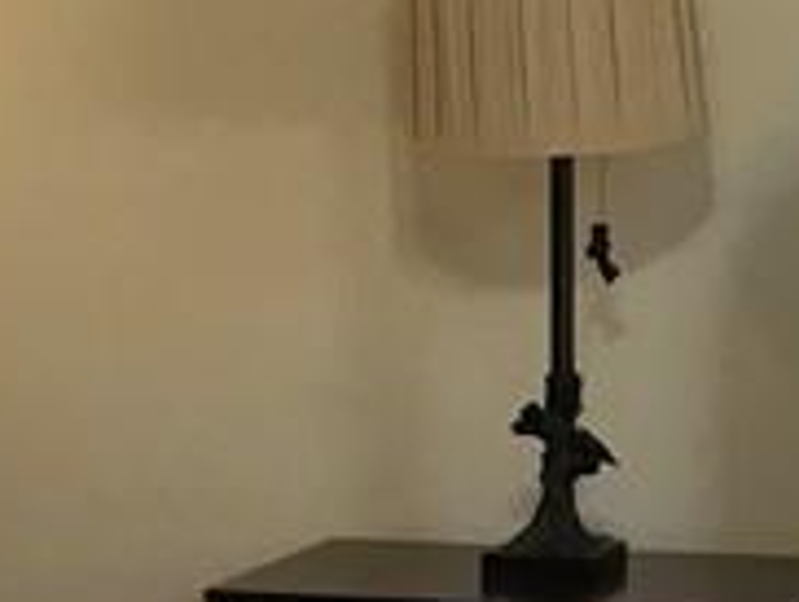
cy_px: 312
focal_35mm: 163
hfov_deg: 11.4
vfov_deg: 9.1
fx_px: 3767
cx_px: 1352
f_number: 2.2
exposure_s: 1/30
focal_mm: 4.15
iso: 64
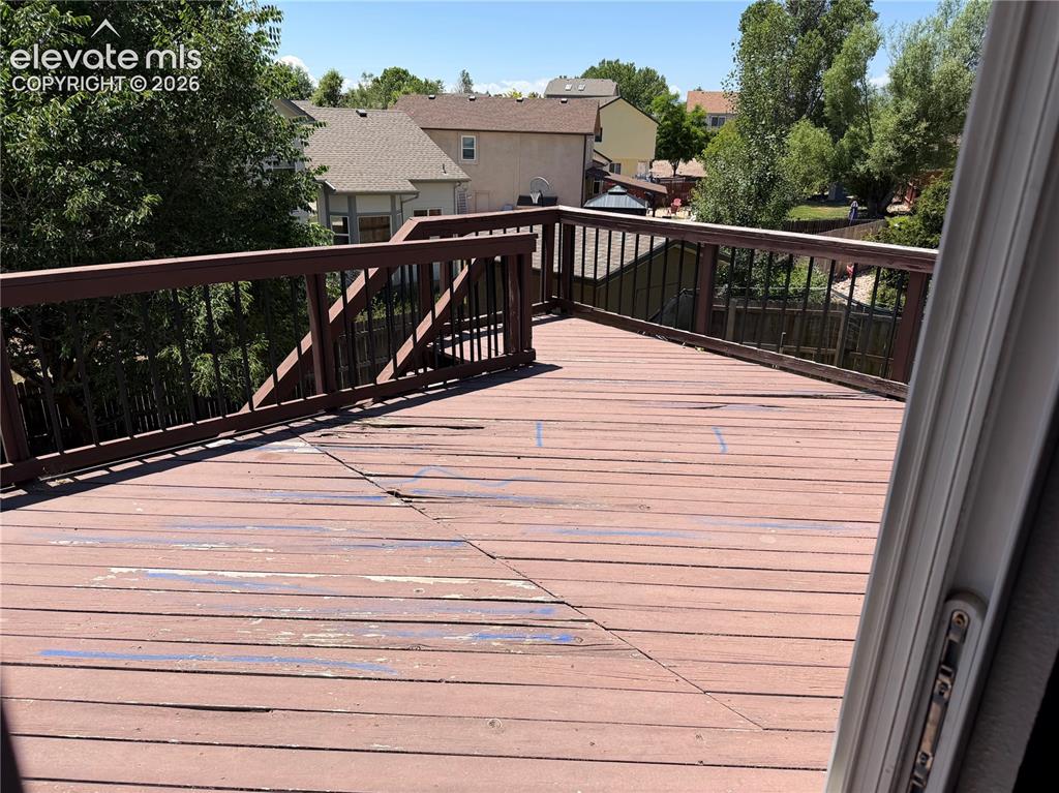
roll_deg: -0.6
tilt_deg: -20.3
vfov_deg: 56.8
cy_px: 396
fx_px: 734
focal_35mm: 24
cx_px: 530
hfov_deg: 71.6
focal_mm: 6.76
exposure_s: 1/3759
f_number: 1.78
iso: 80
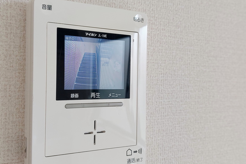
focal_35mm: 40
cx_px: 95
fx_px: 273
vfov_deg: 33.4
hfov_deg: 48.1
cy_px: 81
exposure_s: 1/40
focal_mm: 5.23
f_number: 1.8
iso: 25
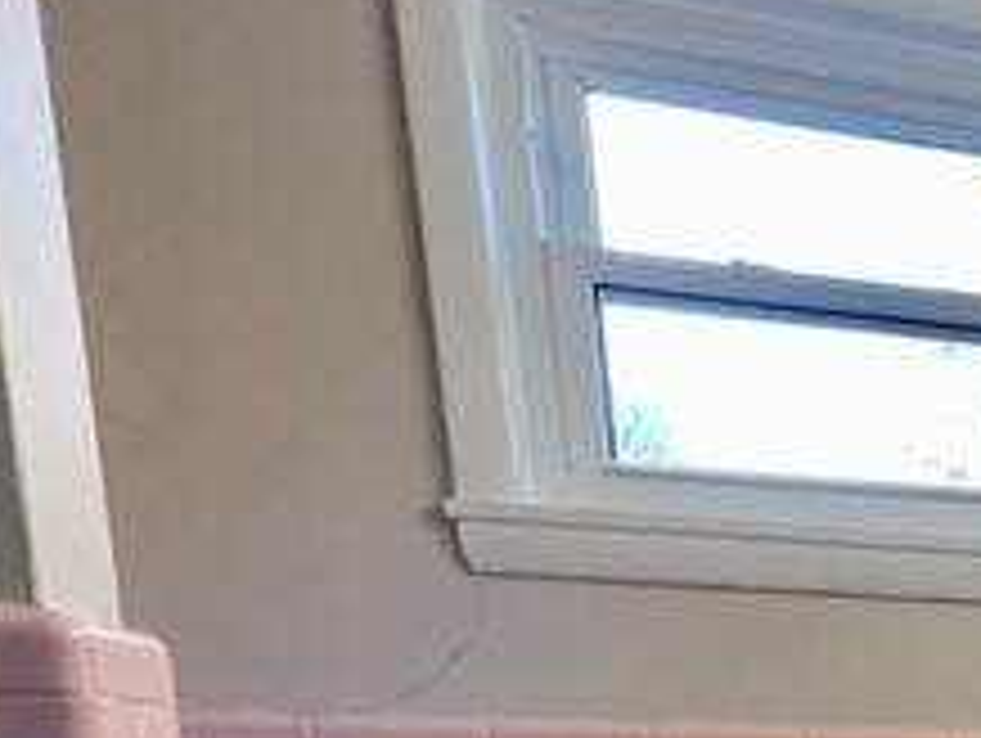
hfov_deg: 19.6
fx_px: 1731
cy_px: 1089
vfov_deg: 20.7
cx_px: 1908
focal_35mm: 61
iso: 200
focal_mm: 1.57
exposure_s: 1/120
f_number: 1.8
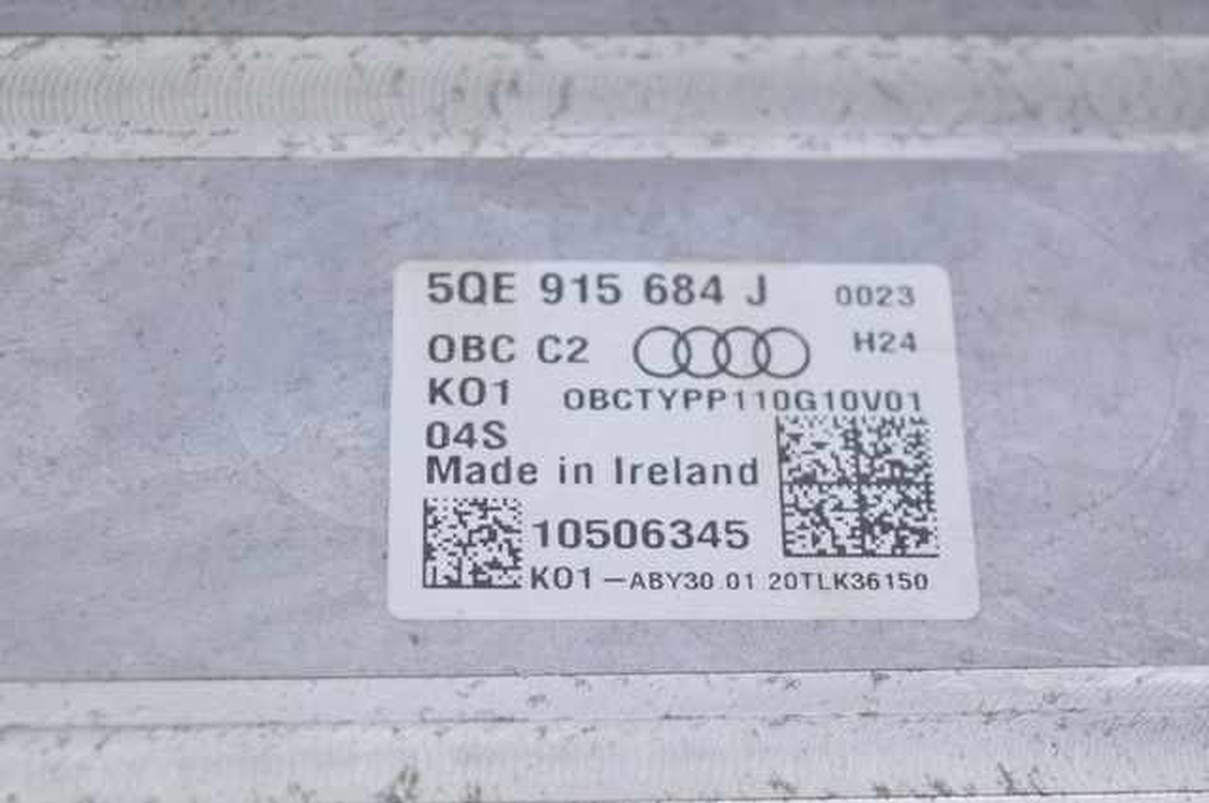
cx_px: 604
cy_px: 402
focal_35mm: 82
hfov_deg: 24.6
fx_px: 2767
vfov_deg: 16.5
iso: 400
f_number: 5.6
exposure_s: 1/25
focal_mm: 55
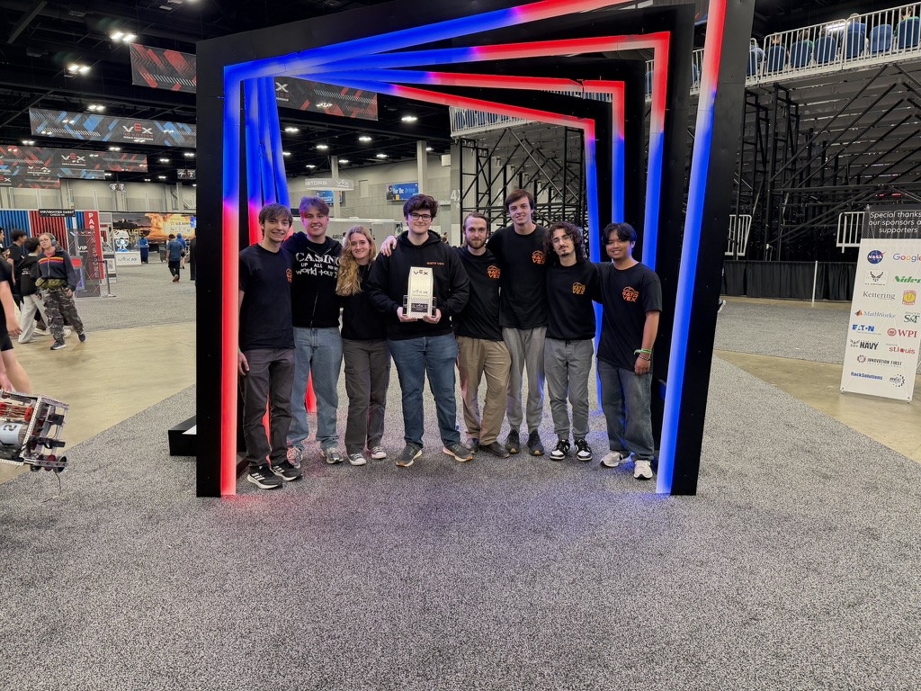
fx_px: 639
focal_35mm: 24
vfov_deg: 56.8
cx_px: 460
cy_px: 346
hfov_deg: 71.6
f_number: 1.78
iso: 160
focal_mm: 6.76
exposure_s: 1/50
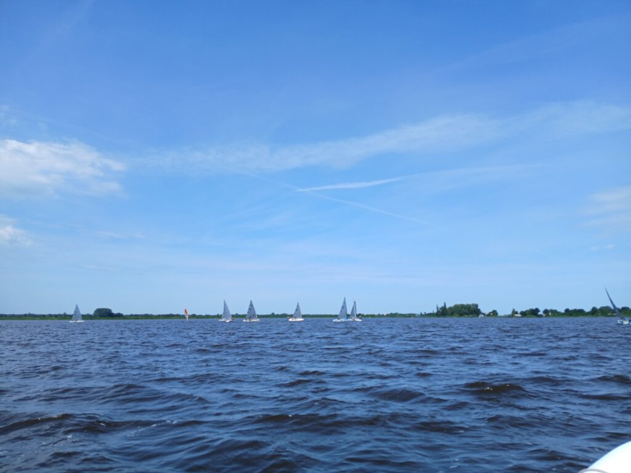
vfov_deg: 53.1
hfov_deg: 67.3
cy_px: 236
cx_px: 316
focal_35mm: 26
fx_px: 474
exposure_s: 1/641
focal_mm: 3.98
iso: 20
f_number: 1.8
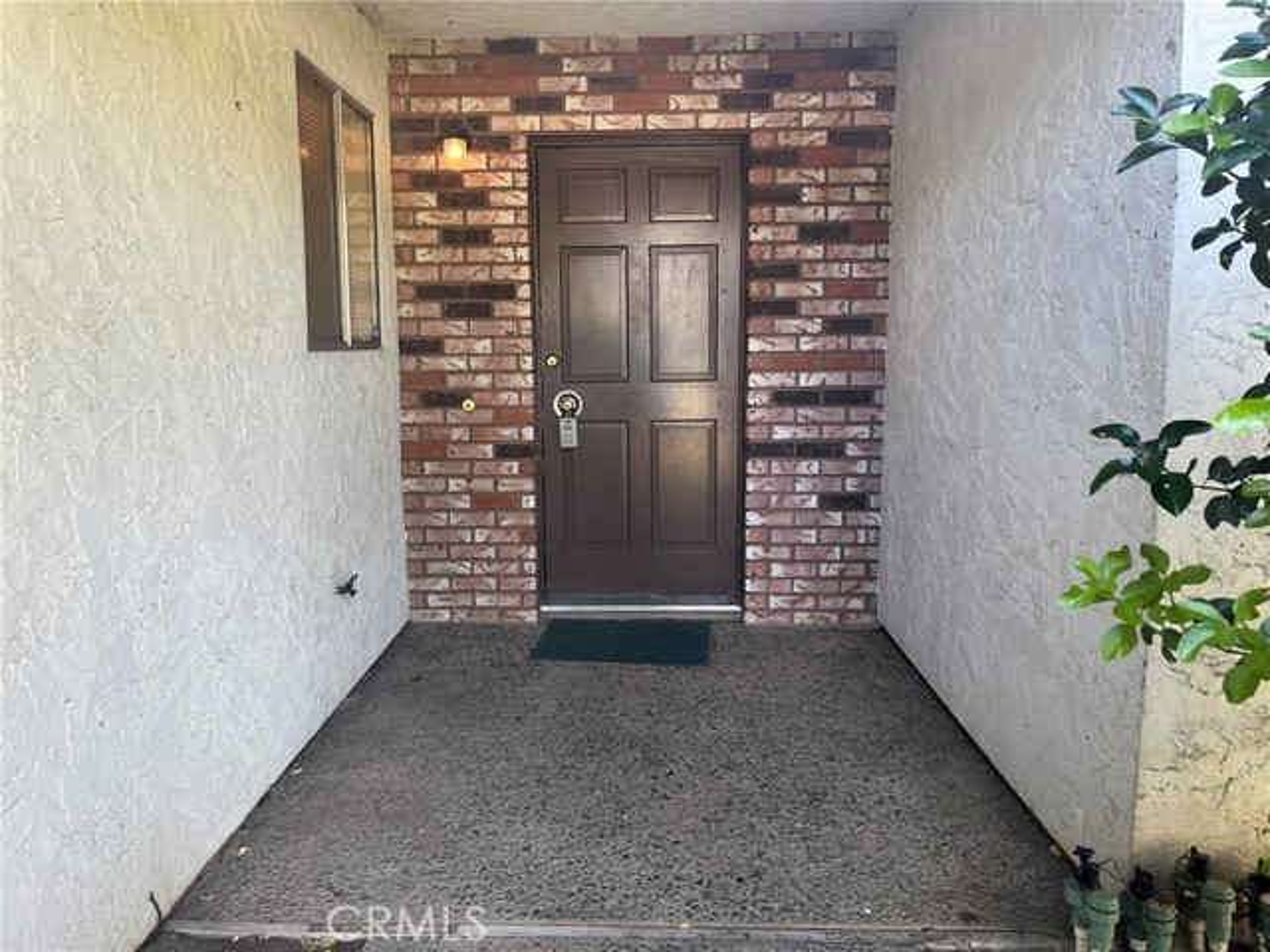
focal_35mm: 26
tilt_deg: -8.1
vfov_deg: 53.1
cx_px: 635
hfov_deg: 67.3
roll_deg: +0.5
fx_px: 954
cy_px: 476
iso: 100
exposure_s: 1/121
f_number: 1.6
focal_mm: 5.1
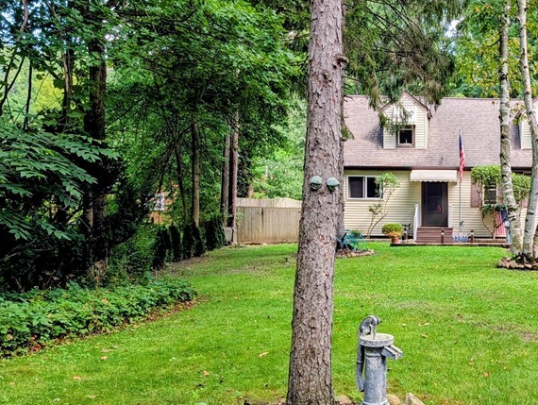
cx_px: 471
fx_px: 669
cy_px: 228
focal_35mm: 43
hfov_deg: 40.9
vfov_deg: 33.6
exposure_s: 1/148
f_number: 1.68
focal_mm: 6.9
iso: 19
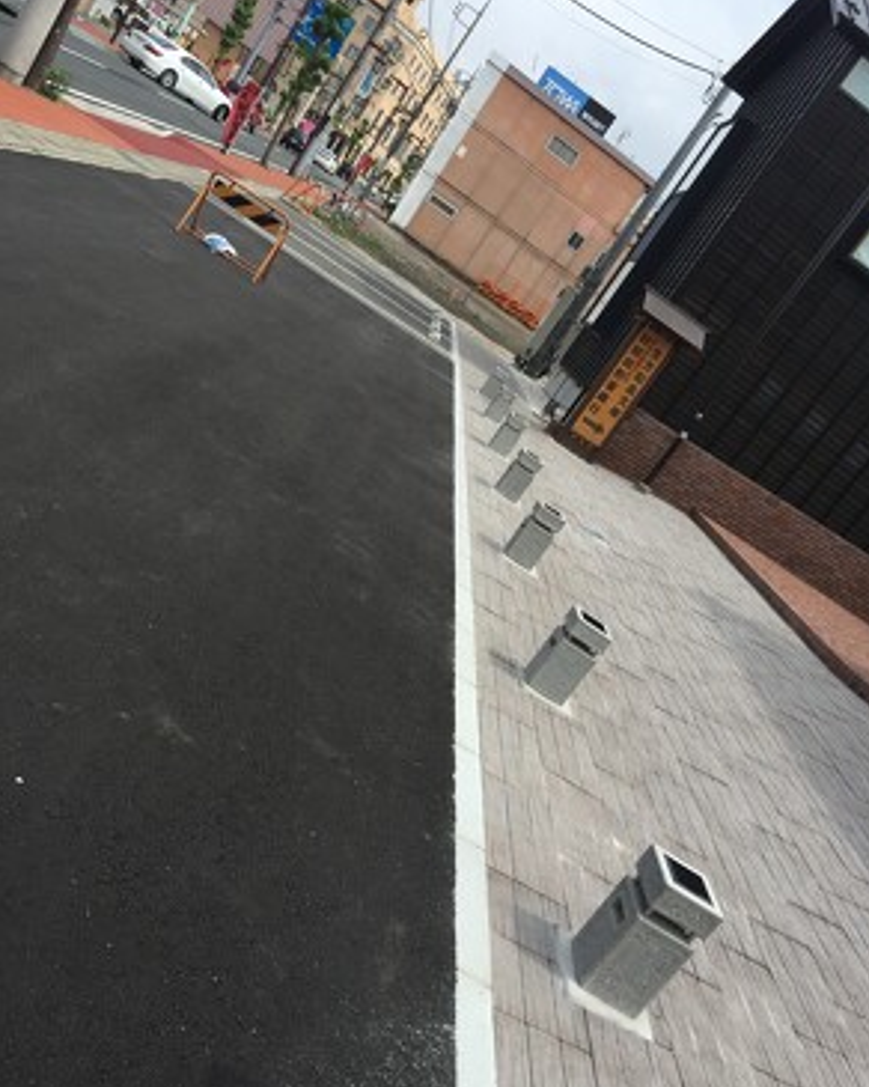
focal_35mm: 31
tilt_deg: -12.1
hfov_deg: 47.1
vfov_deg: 57.2
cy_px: 560
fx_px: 997
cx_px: 443
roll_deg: -35.3
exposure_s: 1/1980
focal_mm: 4.15
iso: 32
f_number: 2.2
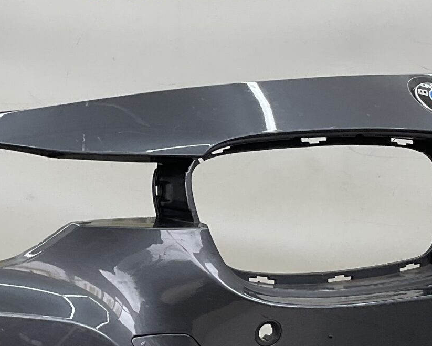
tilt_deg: -6.9
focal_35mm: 88
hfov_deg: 21.6
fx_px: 1126
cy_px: 249
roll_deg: +0.1
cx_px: 132
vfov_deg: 17.4
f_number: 1.8
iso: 20
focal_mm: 3
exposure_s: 1/100
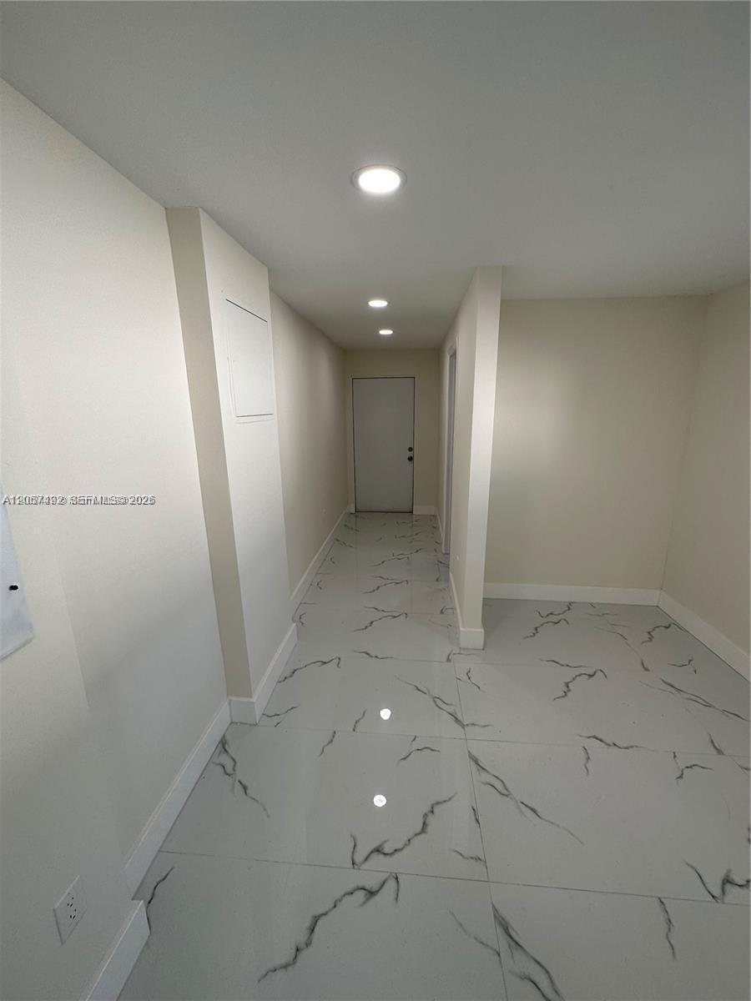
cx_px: 376
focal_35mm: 14
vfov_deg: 102.1
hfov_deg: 85.7
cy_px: 500
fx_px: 405
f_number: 2.2
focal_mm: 2.22
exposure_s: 1/124
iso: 40
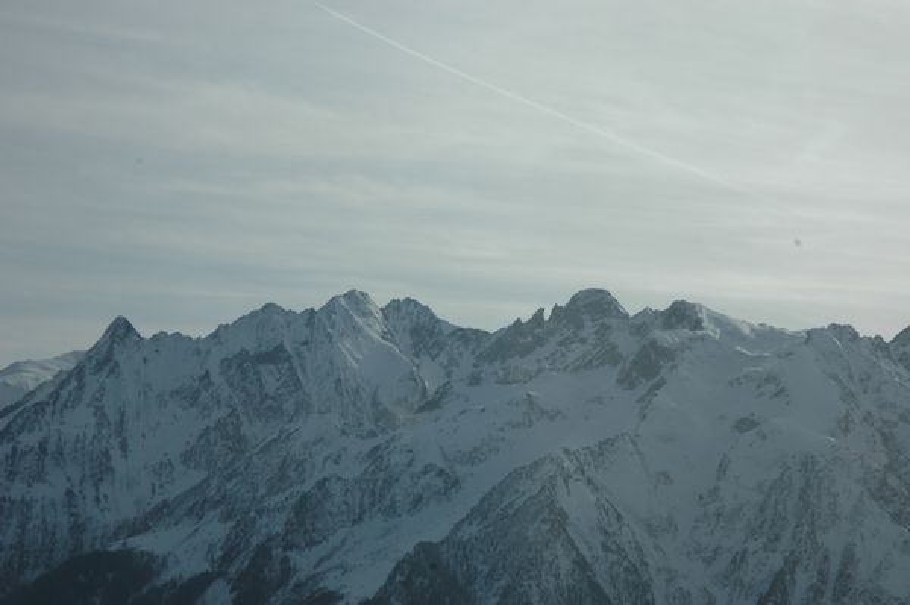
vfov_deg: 13.0
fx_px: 2652
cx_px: 455
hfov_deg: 19.5
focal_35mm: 105
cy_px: 302
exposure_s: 1/500
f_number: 11
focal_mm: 70
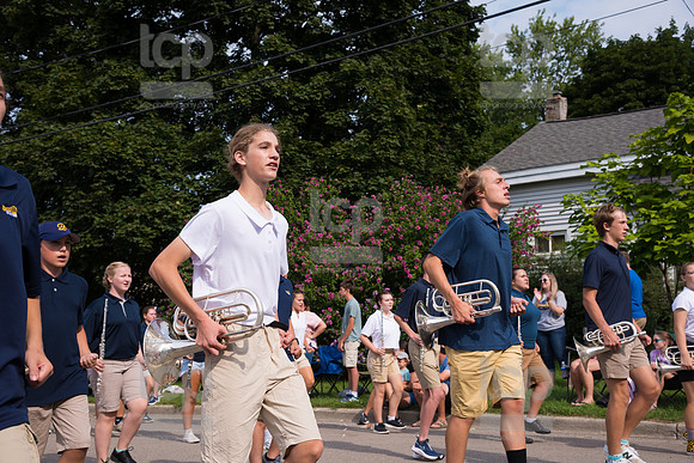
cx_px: 347
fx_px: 887
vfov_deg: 29.3
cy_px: 232
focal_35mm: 46
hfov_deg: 42.7
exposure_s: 1/500
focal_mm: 46
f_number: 6.3
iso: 140
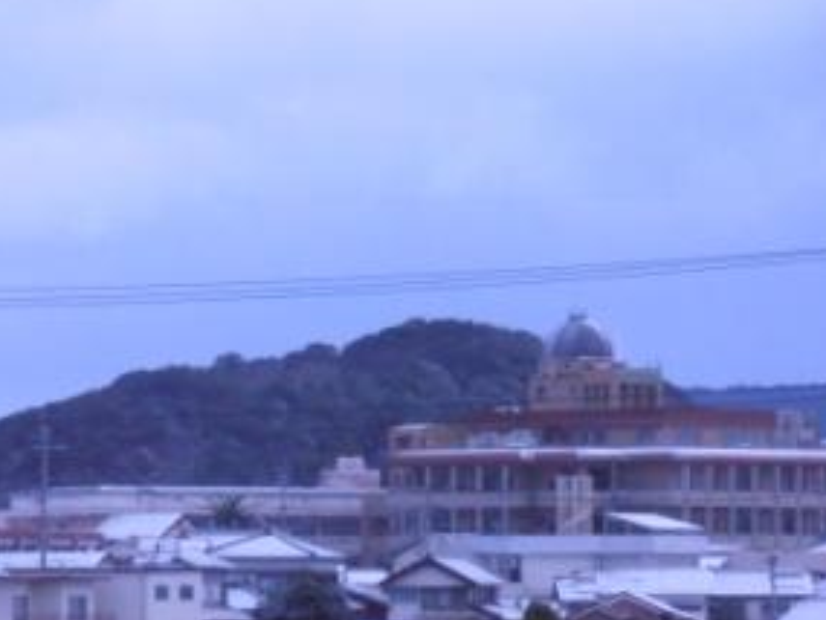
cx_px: 217
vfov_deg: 4.8
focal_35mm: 311
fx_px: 7424
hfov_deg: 6.4
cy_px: 327
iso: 800
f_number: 5.8
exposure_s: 1/400
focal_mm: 35.05
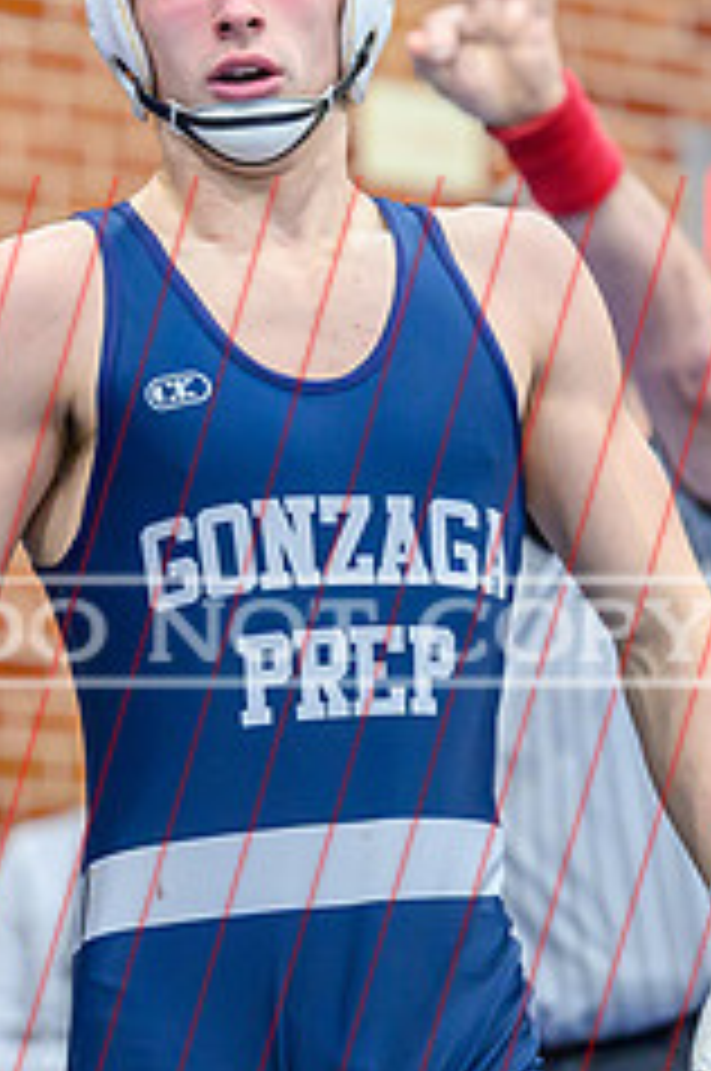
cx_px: 332
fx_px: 11973
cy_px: 550
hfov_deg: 3.4
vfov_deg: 5.1
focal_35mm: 403
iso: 4000
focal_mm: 115
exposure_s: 1/640
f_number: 2.8
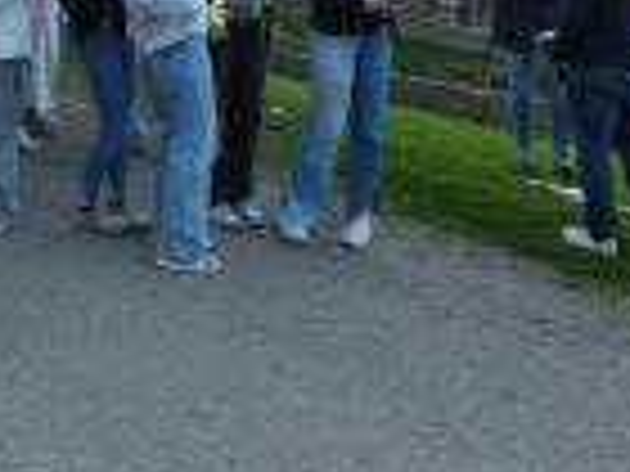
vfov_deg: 23.9
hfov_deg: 32.4
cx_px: 86
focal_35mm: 57
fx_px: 1037
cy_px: -54
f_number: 2.8
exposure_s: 1/80
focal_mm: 3.6
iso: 80
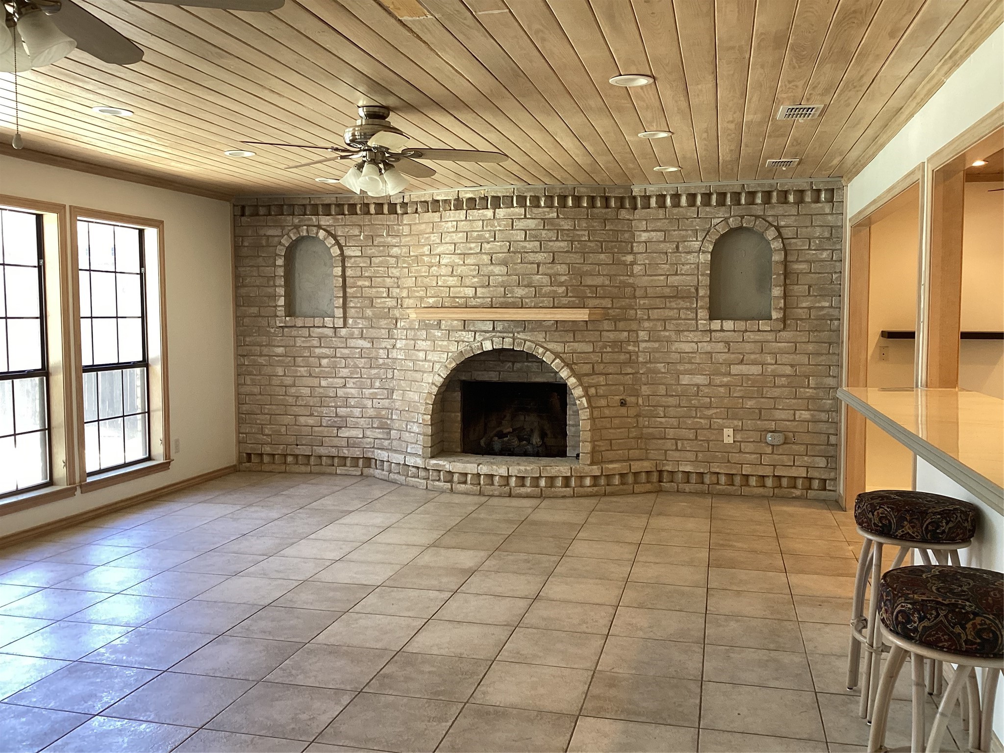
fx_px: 899
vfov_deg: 45.4
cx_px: 502
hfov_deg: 58.4
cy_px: 376
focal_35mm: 31
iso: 100
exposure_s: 1/60
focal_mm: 3.3
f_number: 2.4
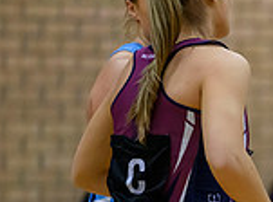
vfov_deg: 1.8
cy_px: 232
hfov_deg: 2.4
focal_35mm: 825
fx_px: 6481
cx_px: 548
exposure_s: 1/1000
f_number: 2.8
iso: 5000
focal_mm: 200
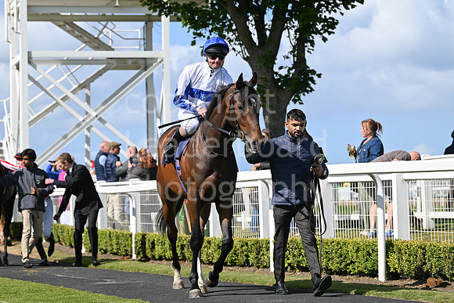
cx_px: 227
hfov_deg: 16.8
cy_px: 152
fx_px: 1539
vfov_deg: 11.2
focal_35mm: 122
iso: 400
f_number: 5.6
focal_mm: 122
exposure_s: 1/2500
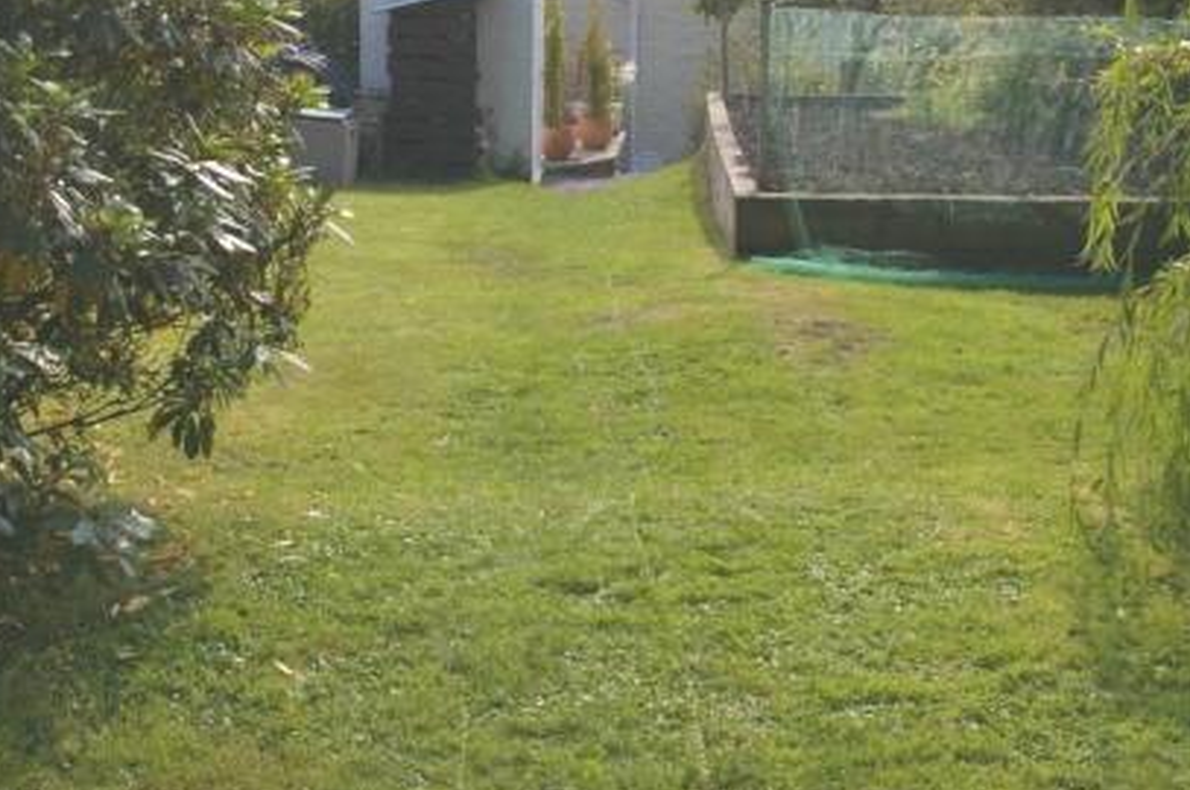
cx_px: 611
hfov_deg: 39.1
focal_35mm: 51
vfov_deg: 26.1
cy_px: 184
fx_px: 1677
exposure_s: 1/250
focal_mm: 21
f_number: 9.5
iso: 200
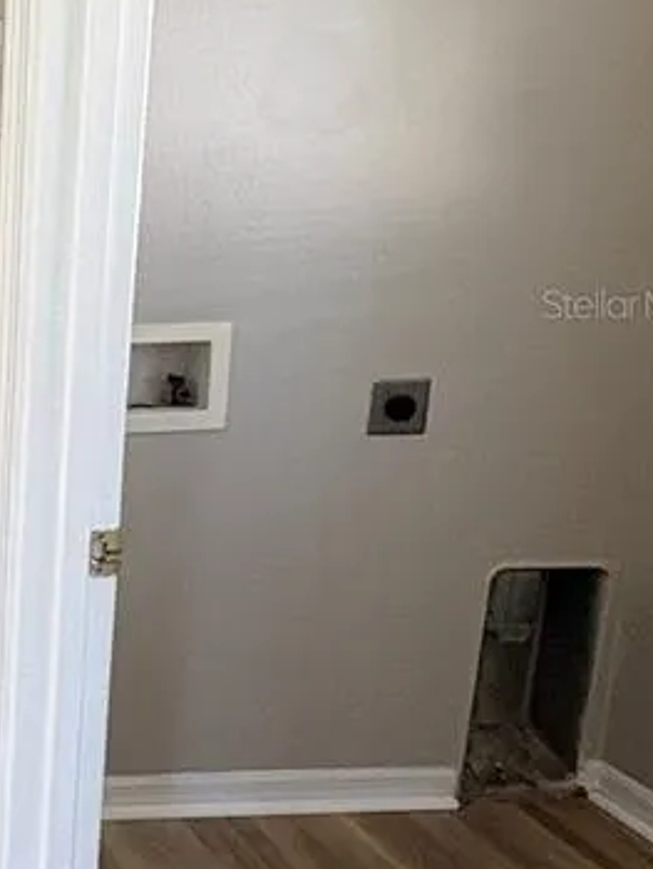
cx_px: -400
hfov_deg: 22.8
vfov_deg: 39.2
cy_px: 303
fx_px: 1206
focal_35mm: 48
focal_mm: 2.22
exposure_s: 1/120
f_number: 2.2
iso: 160
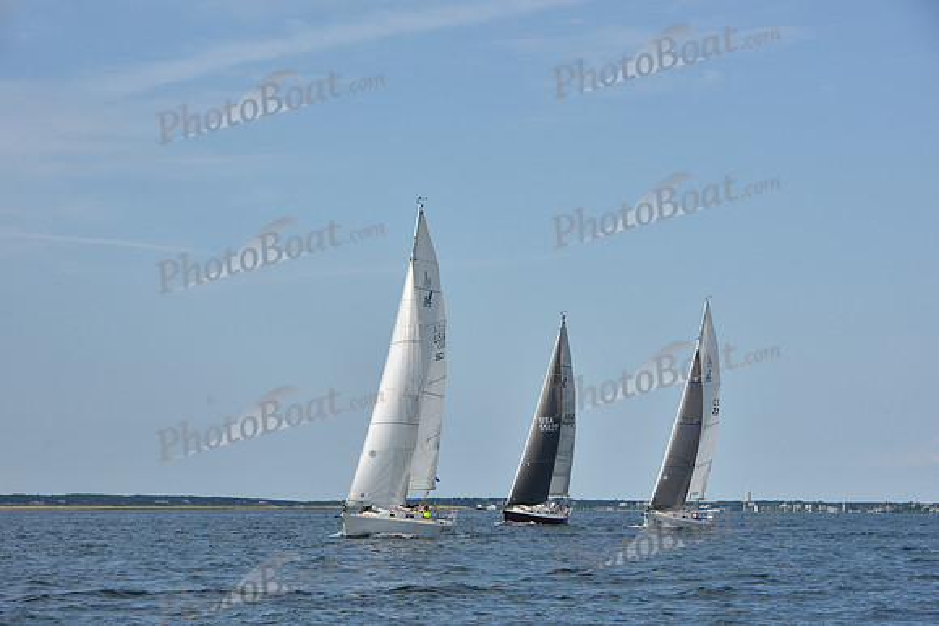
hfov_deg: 17.6
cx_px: 470
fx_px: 3026
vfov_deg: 11.8
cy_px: 313
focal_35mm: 116
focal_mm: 116
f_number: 10
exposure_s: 1/1000
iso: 320
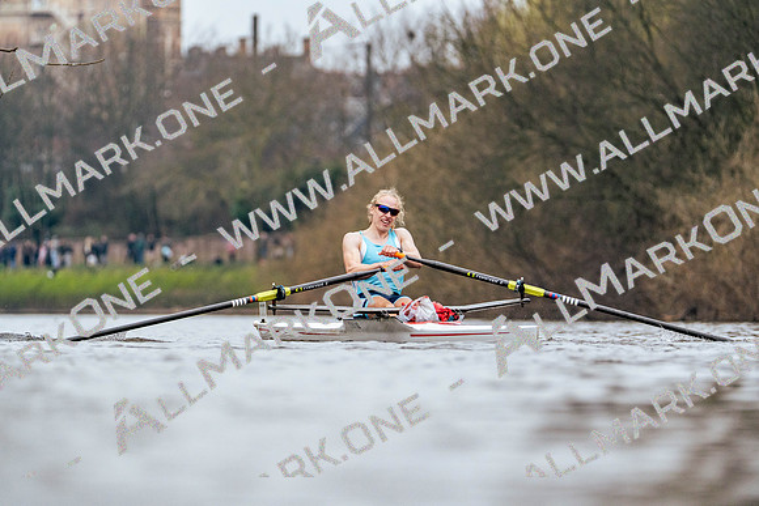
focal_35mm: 376
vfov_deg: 3.7
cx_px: 380
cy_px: 253
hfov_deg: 5.5
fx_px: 7929
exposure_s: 1/2000
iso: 3200
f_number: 6.3
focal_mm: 376
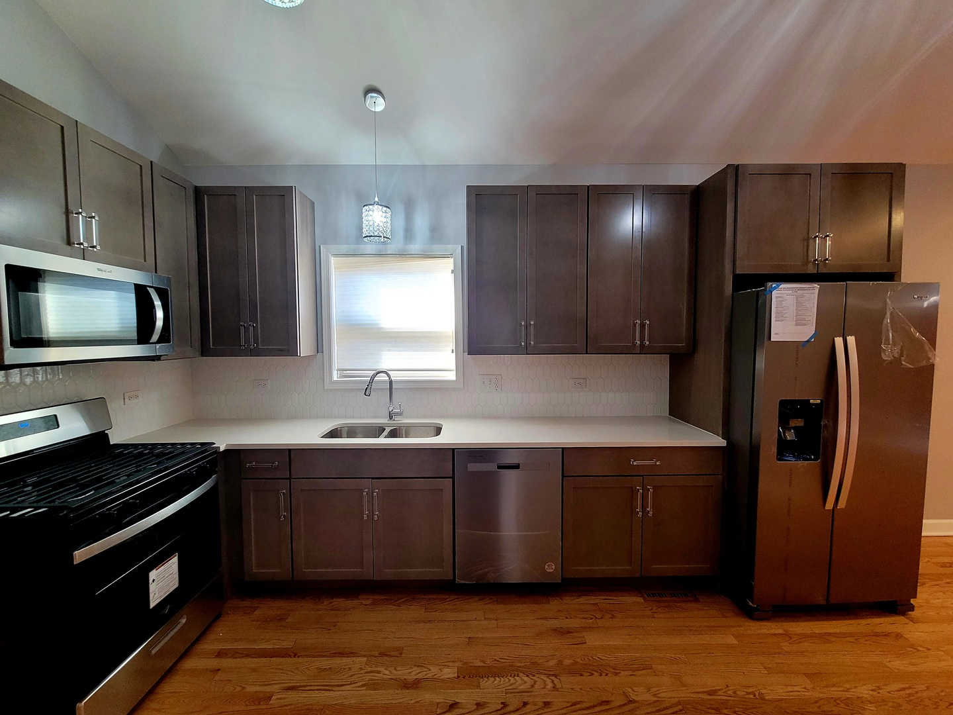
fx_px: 358
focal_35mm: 13
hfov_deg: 106.2
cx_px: 476
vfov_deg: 89.9
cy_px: 358
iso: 400
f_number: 2.2
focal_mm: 2.2
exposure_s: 1/60.2
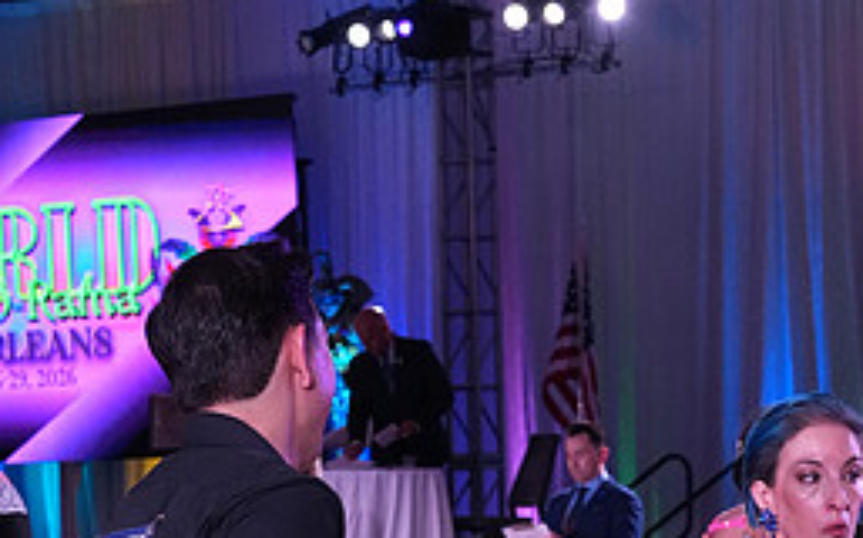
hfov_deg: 15.3
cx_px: 583
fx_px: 3195
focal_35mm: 136
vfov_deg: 9.2
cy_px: 965
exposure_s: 1/250
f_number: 9
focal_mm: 59
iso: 3200
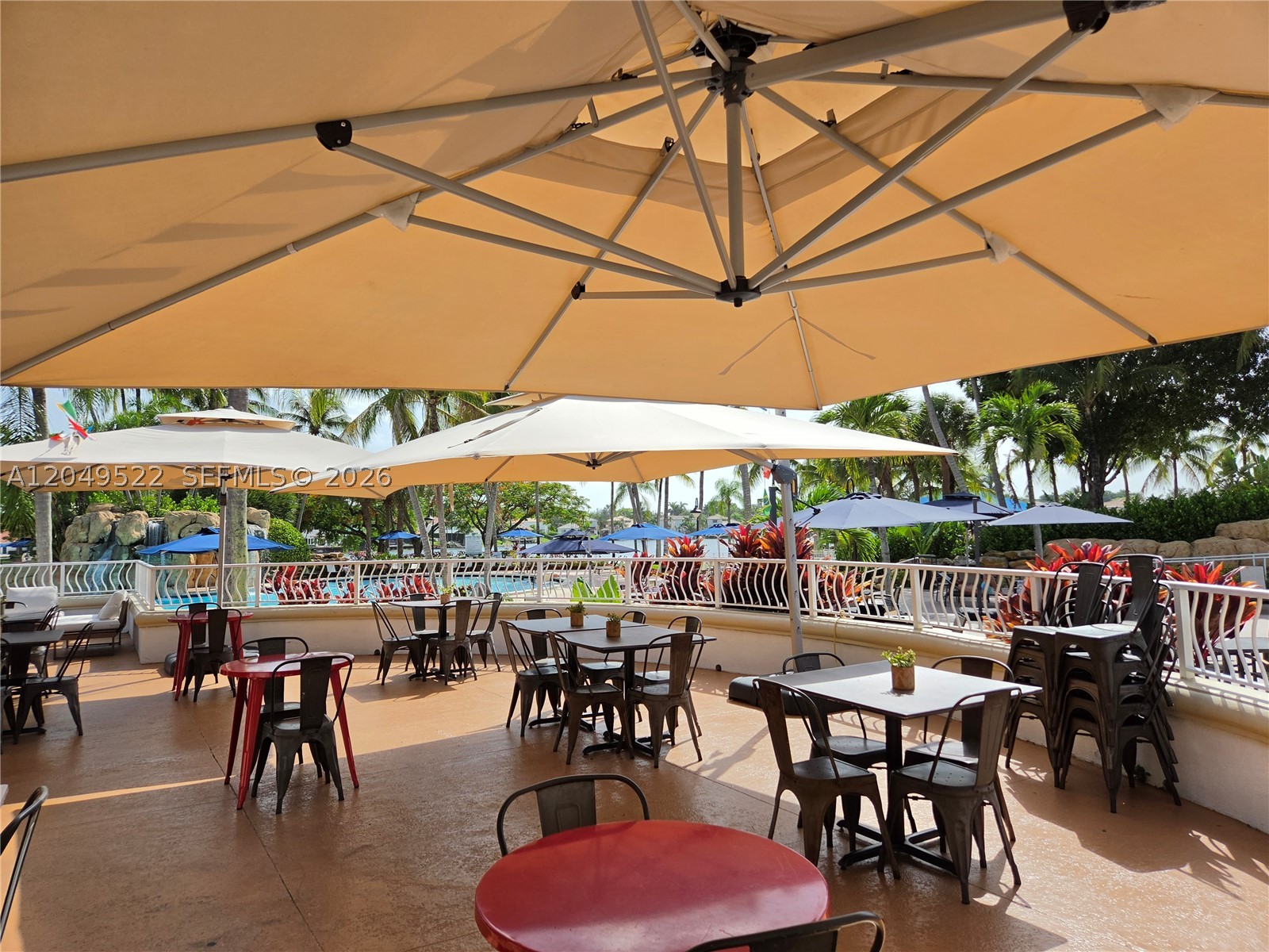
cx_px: 634
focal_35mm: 23
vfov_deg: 58.9
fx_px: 843
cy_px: 476
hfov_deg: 73.9
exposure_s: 1/4883
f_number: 1.8
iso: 80
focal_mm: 5.4
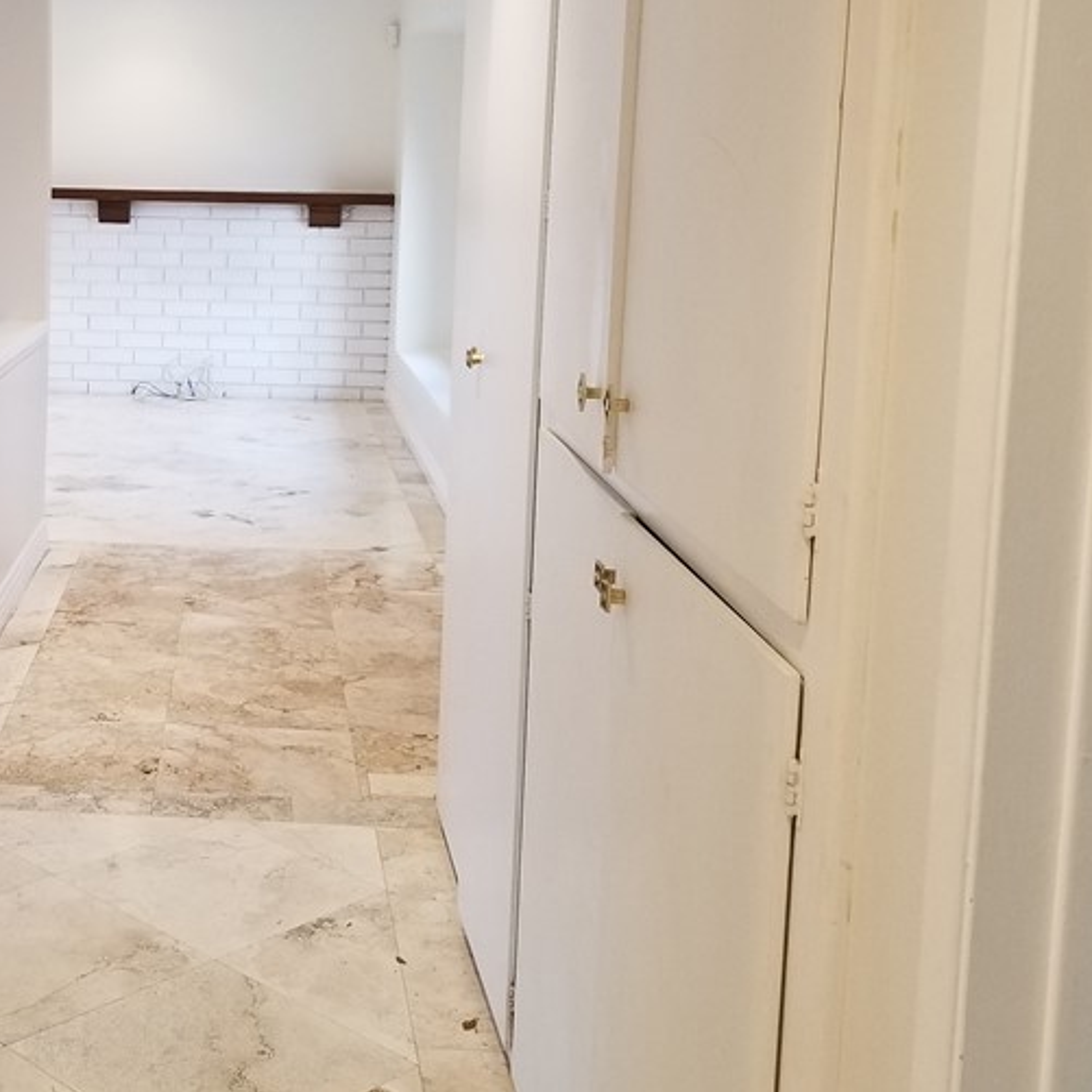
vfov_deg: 35.8
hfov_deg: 34.6
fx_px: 1677
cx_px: 174
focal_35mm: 47
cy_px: 381
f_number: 1.7
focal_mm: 4.25
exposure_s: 1/60
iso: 125
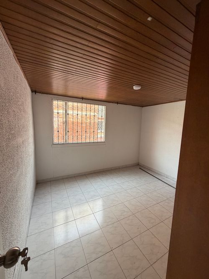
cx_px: 104
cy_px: 140
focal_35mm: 14
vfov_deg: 102.1
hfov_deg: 85.7
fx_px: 113
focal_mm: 2.22
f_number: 2.2
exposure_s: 1/121
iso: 160
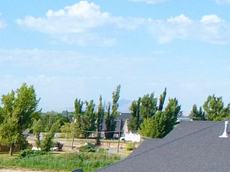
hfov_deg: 15.2
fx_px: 638
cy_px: 330
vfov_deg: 13.5
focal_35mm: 96
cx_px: -268
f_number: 2.8
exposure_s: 1/606
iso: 100
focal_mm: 3.61
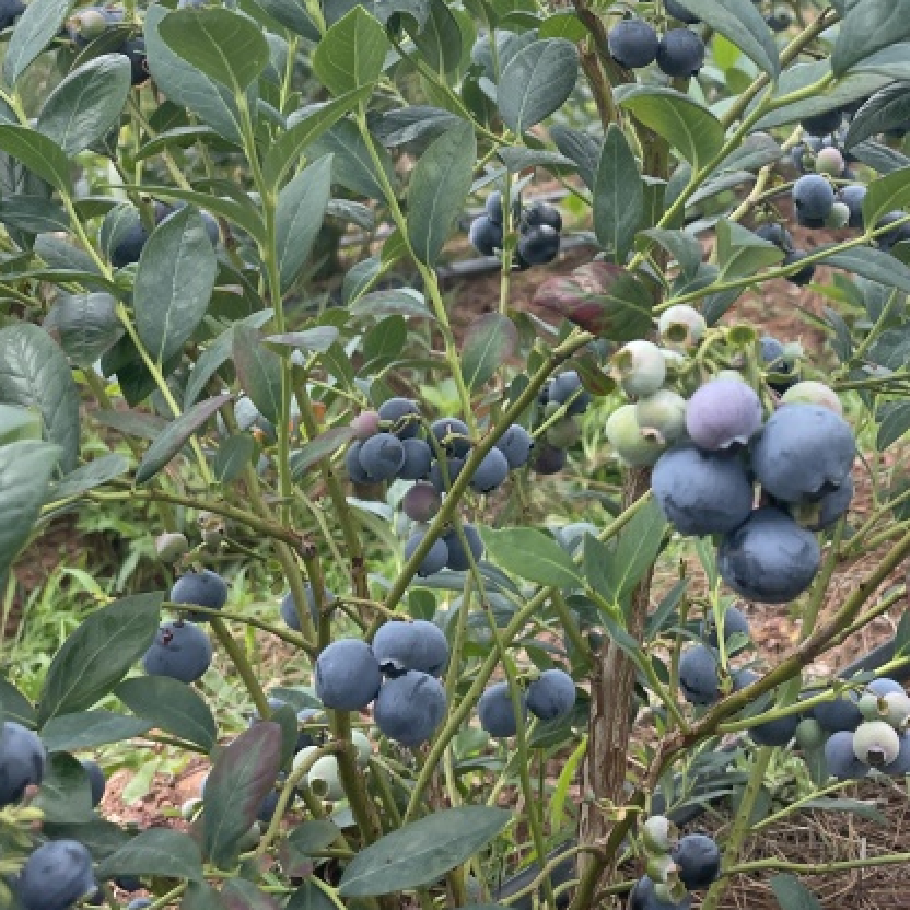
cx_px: 639
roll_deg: +0.0
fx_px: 1755
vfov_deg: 28.5
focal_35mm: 59
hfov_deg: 28.8
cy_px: 202
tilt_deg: -12.1
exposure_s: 1/895
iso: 32
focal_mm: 4.2
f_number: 1.6
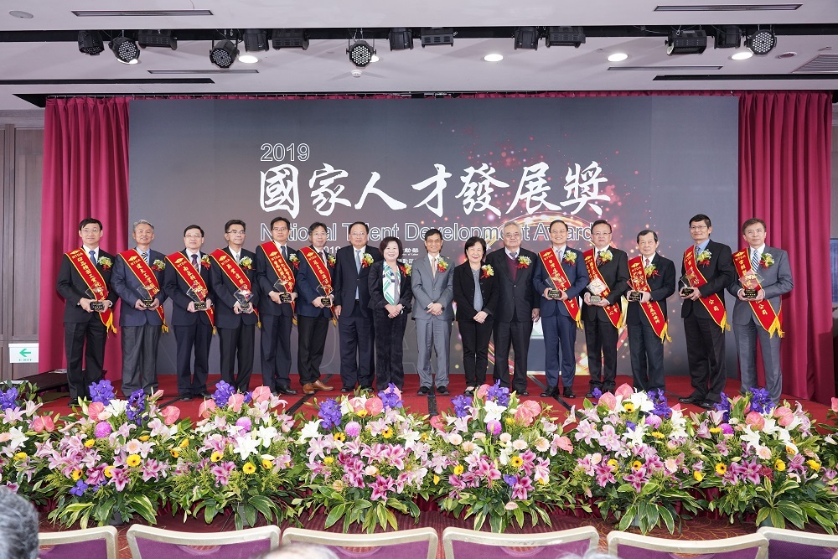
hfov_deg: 61.9
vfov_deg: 43.6
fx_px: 698
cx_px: 419
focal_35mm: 30
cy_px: 280
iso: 2000
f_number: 5.6
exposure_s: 1/125
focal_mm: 30
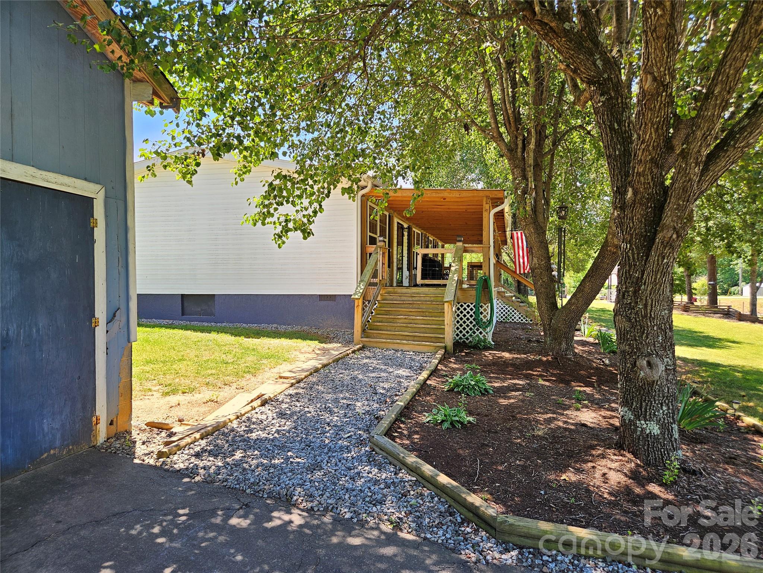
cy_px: 286
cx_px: 382
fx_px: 507
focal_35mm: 23
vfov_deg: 58.9
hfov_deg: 73.9
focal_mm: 5.4
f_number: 1.8
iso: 25
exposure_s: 1/167
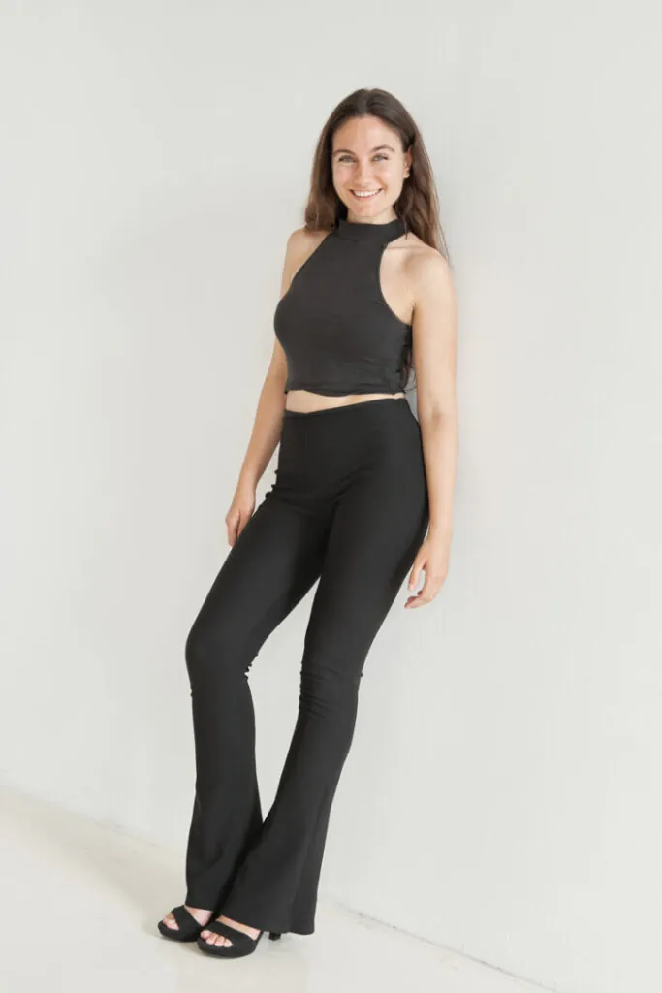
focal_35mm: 47
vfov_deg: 41.9
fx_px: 1296
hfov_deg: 28.7
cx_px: 331
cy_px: 496
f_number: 4.5
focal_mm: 47
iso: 800
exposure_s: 1/160
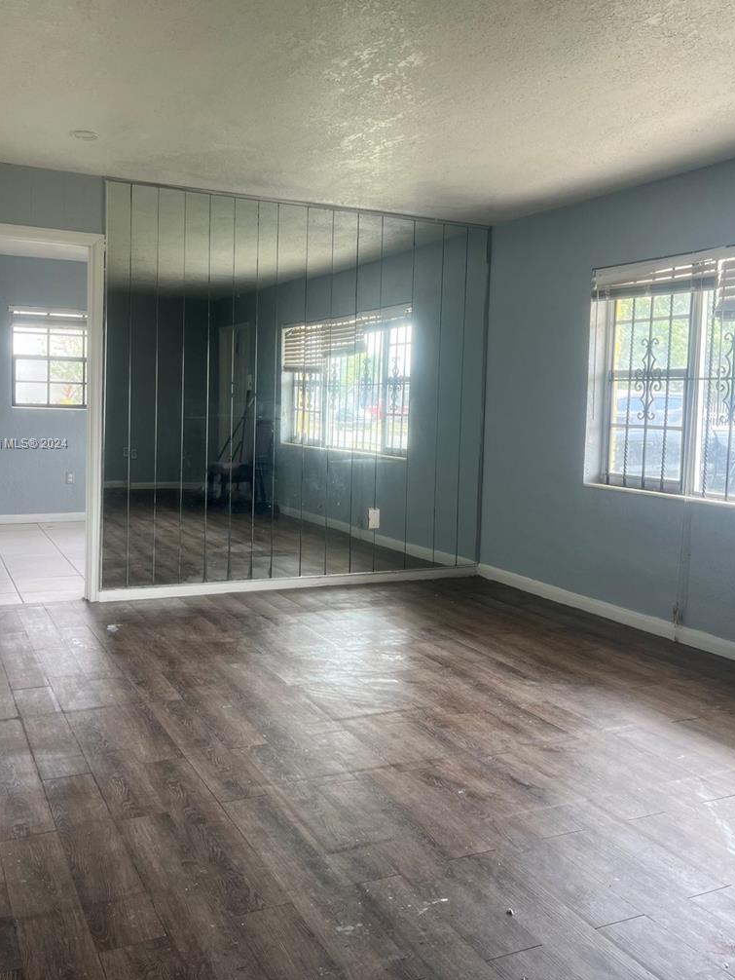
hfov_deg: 45.4
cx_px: 327
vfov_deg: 58.2
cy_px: 444
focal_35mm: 31
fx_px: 877
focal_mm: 5.1
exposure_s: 1/122
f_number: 1.6
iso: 64
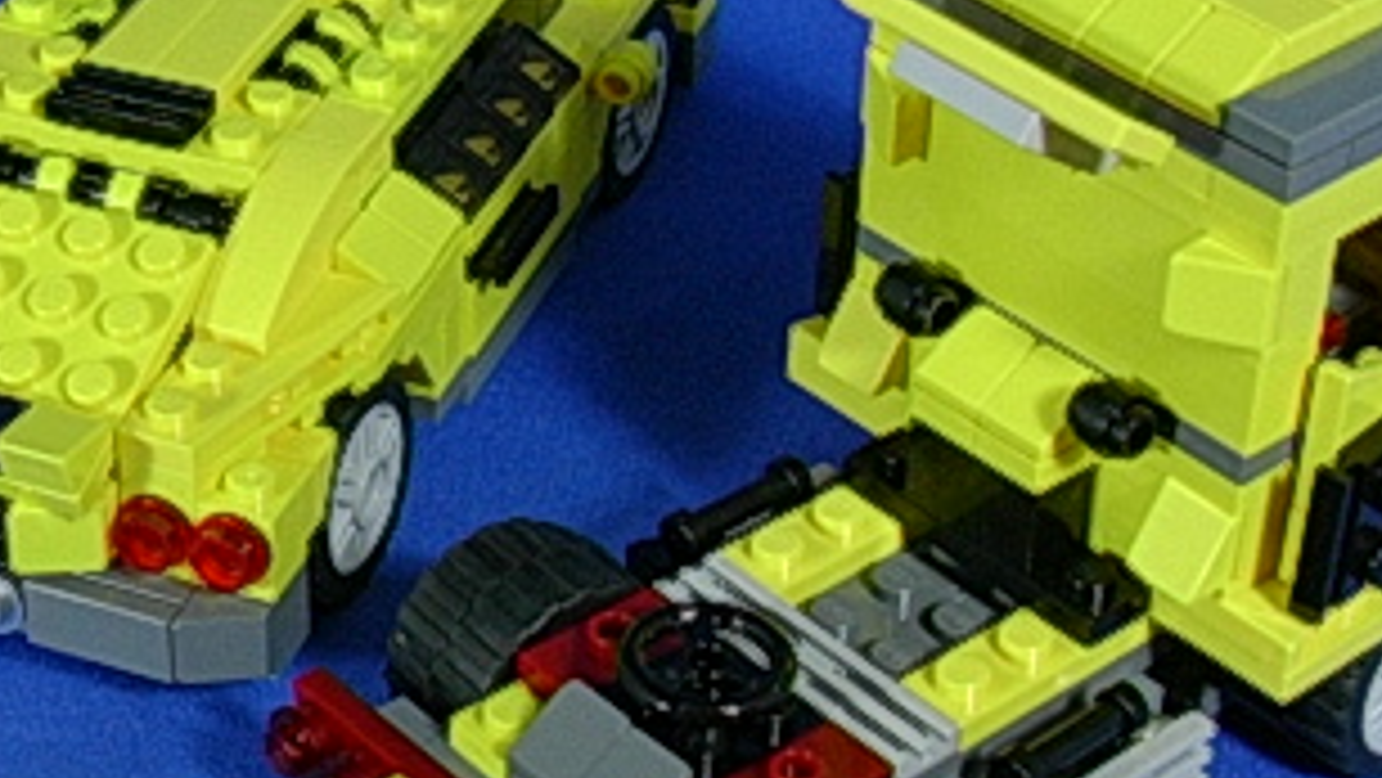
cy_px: 270
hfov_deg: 22.6
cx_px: 248
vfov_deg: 13.0
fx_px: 3409
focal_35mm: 93
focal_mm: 6.2
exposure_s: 1/11.6
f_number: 2.8
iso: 70
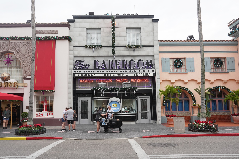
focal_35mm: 37
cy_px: 80
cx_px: 120
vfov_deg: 36.0
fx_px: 246
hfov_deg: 51.9
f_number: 11
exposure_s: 1/100
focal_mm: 37
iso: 800
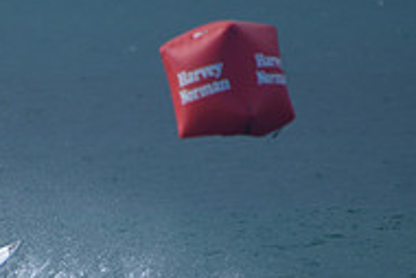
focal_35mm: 1553
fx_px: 17959
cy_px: 343
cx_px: 37
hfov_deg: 1.3
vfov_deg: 0.9
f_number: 5.6
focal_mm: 500
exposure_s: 1/2000
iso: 280
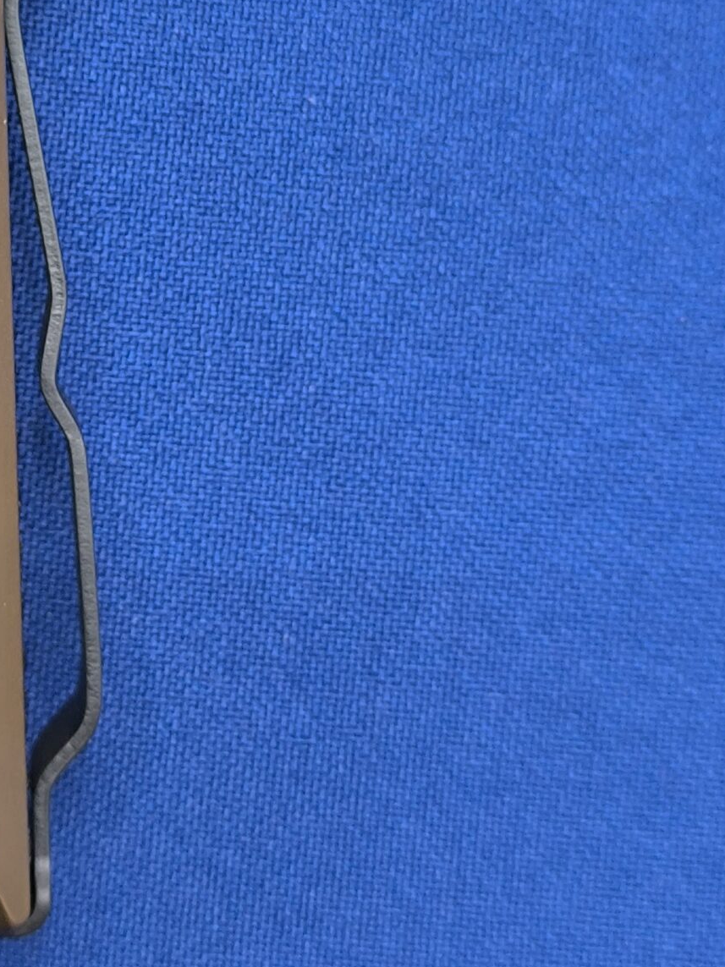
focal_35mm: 103
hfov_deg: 14.1
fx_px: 2877
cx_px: -36
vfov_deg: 18.7
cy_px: 59
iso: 640
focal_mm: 6.14
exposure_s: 1/50
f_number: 1.65
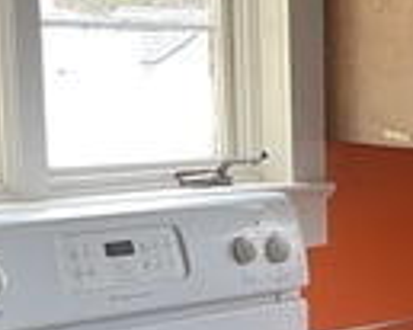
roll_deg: -1.8
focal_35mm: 131
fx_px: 1600
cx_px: 687
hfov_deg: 13.5
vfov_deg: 11.7
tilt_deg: -8.8
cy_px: 327
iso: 200
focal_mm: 4.2
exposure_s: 1/60
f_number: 1.6
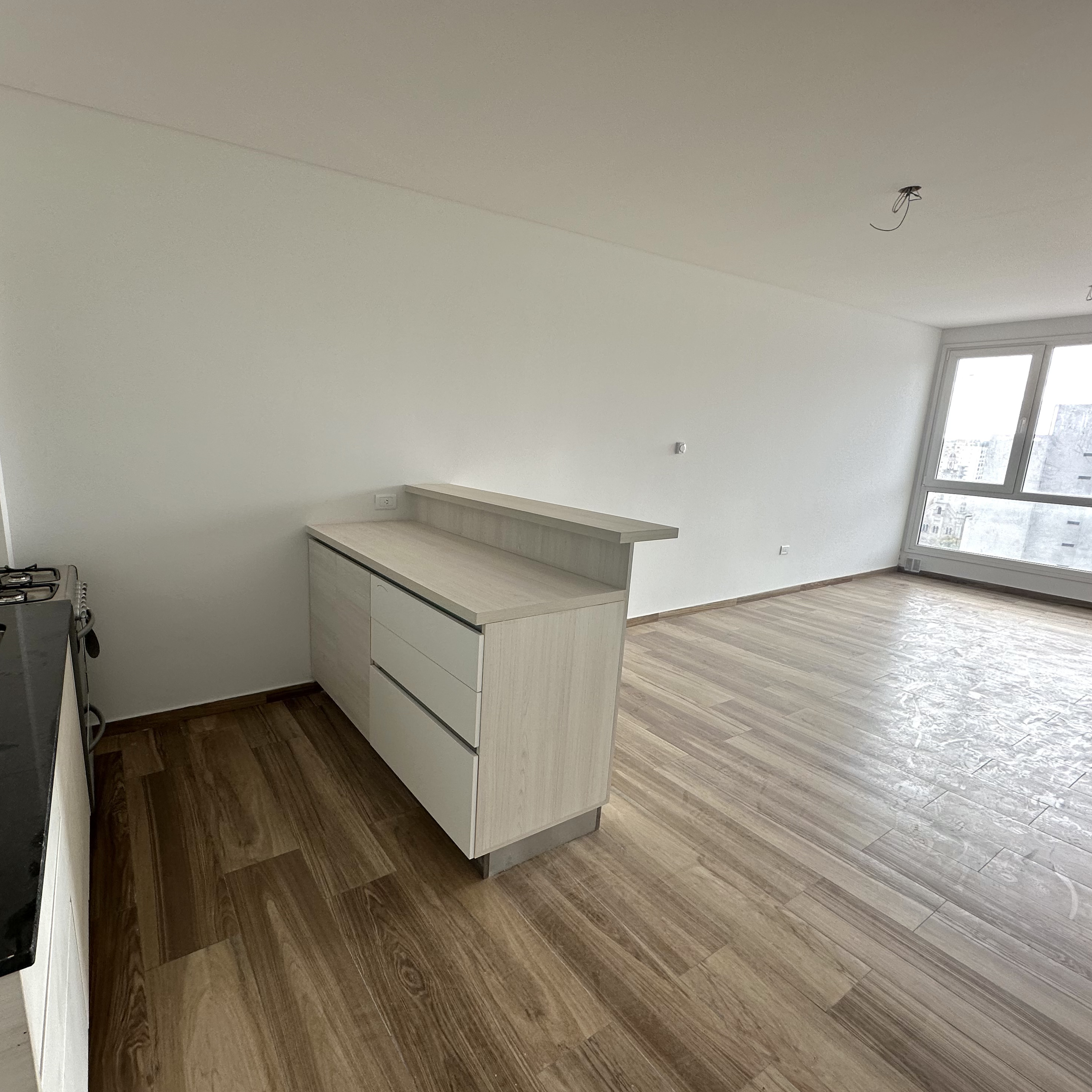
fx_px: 607
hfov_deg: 83.5
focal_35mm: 17
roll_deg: -1.7
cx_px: 469
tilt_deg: -12.7
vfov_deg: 84.0
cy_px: 555
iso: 50
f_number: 2.2
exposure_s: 1/99
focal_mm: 2.22
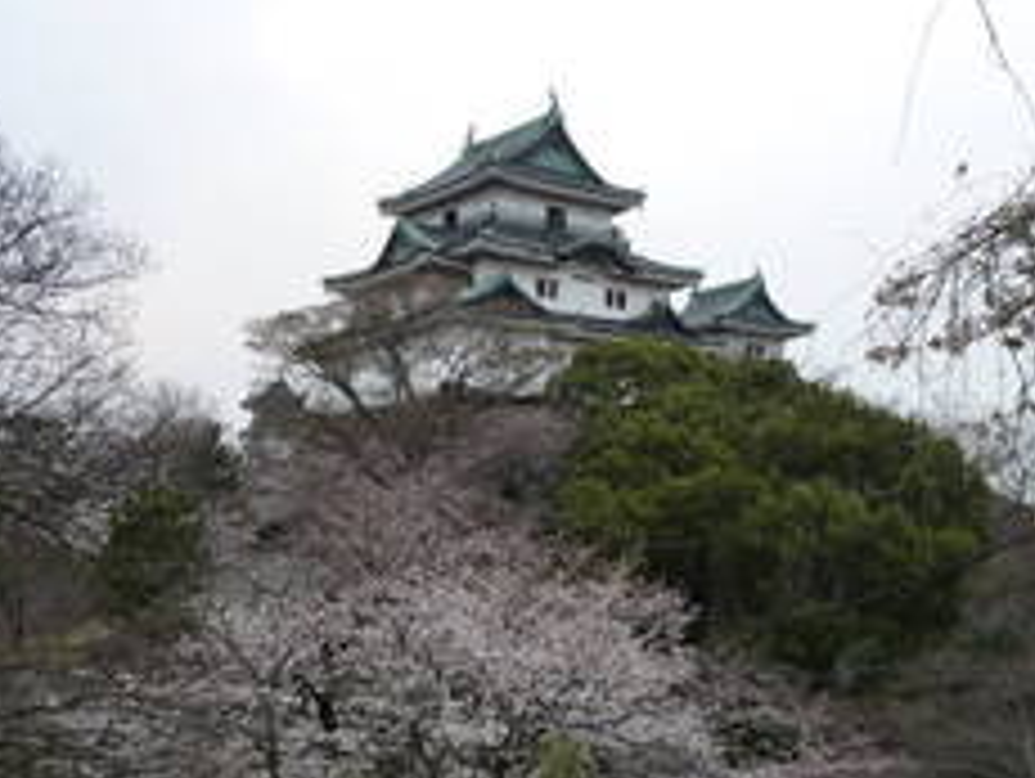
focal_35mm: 38
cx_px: 536
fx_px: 1137
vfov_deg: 37.6
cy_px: 470
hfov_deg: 48.9
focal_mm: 4.1
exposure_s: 1/200
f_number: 4
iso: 125
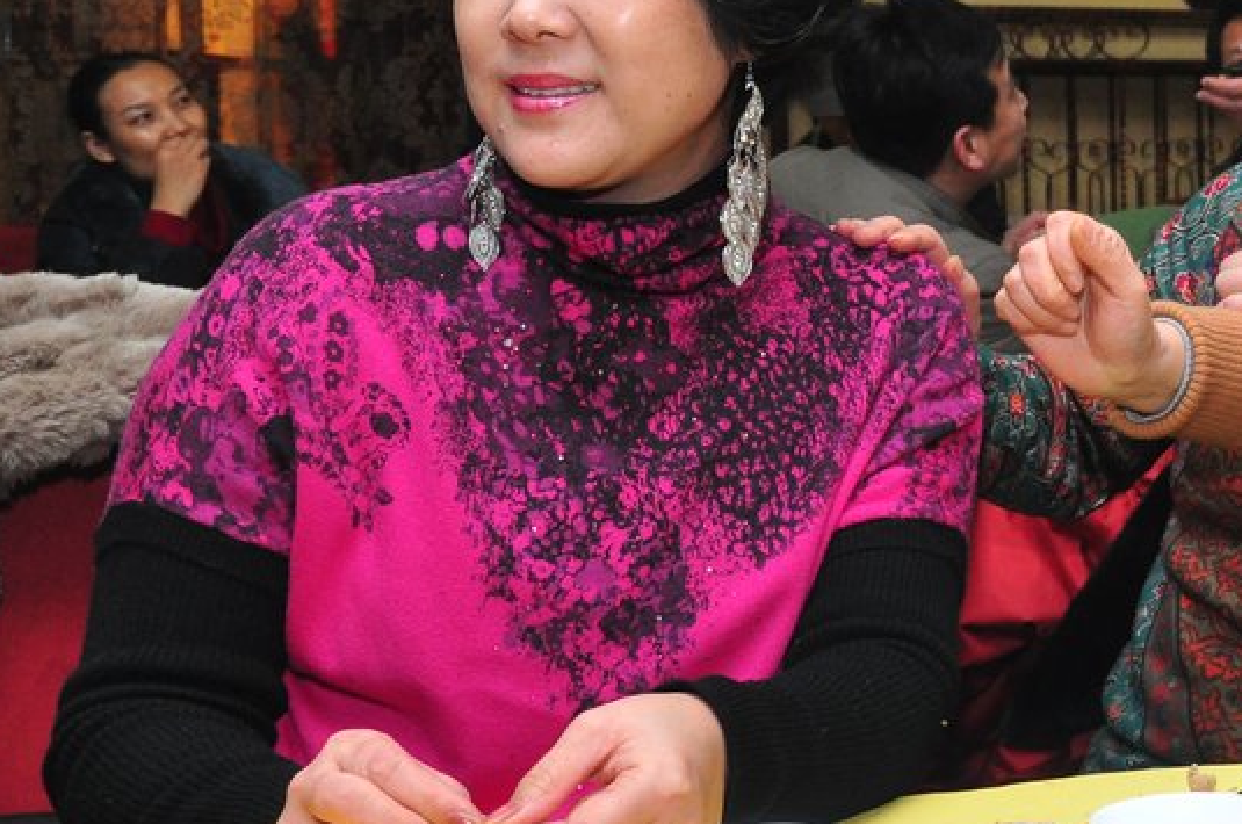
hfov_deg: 23.6
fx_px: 2721
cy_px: 156
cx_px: 1460
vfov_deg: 17.1
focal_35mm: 79
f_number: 5.6
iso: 800
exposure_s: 1/60
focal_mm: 22
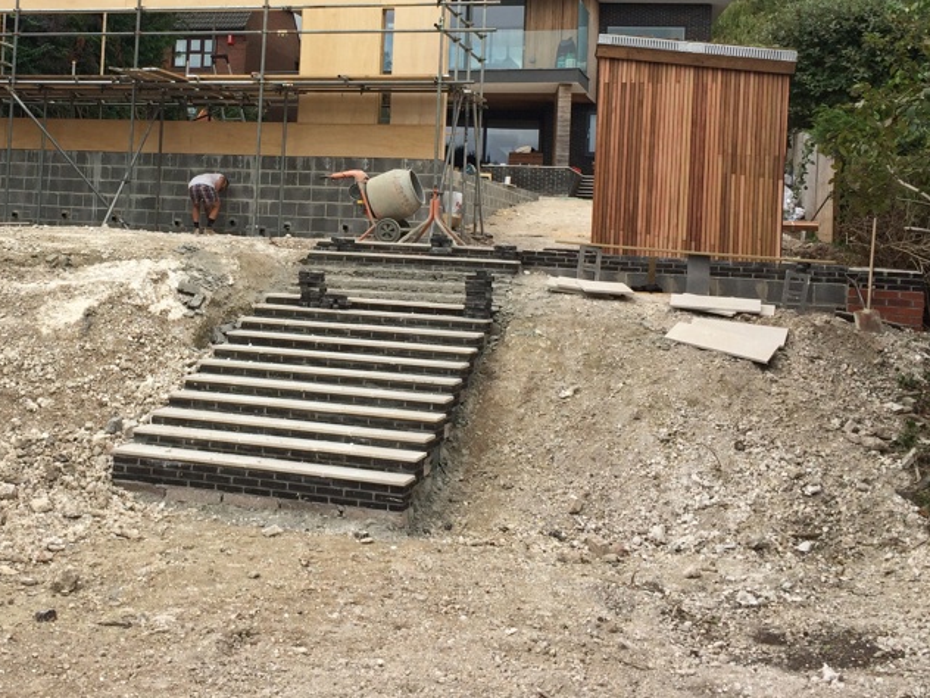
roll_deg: -2.3
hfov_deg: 39.7
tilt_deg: +1.8
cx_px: 278
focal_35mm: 47
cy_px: 186
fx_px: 1263
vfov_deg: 30.4
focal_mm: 4.15
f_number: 2.2
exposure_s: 1/1109
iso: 32
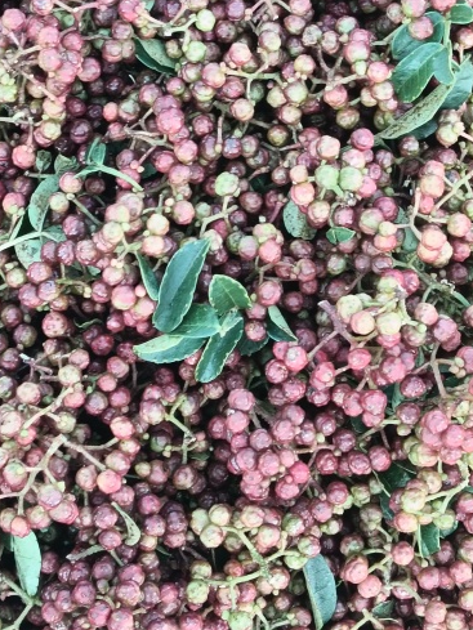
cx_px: 211
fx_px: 1985
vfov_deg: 17.9
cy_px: 168
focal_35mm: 109
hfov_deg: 13.6
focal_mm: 4.7
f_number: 1.7
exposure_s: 1/50
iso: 212
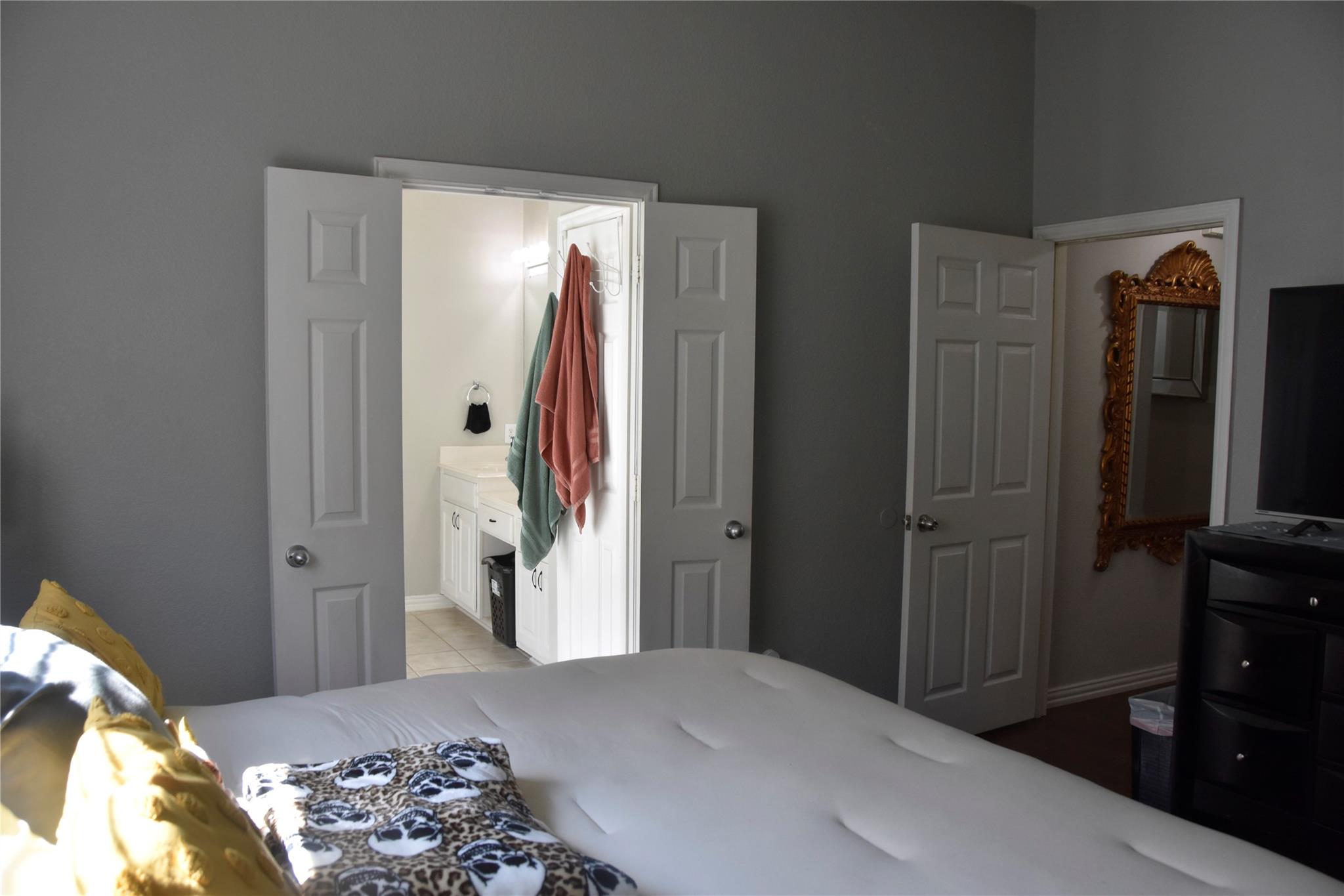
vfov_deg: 47.9
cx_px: 672
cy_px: 448
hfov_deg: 67.4
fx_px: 1008
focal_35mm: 27
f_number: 6.3
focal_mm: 18
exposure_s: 1/160
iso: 800
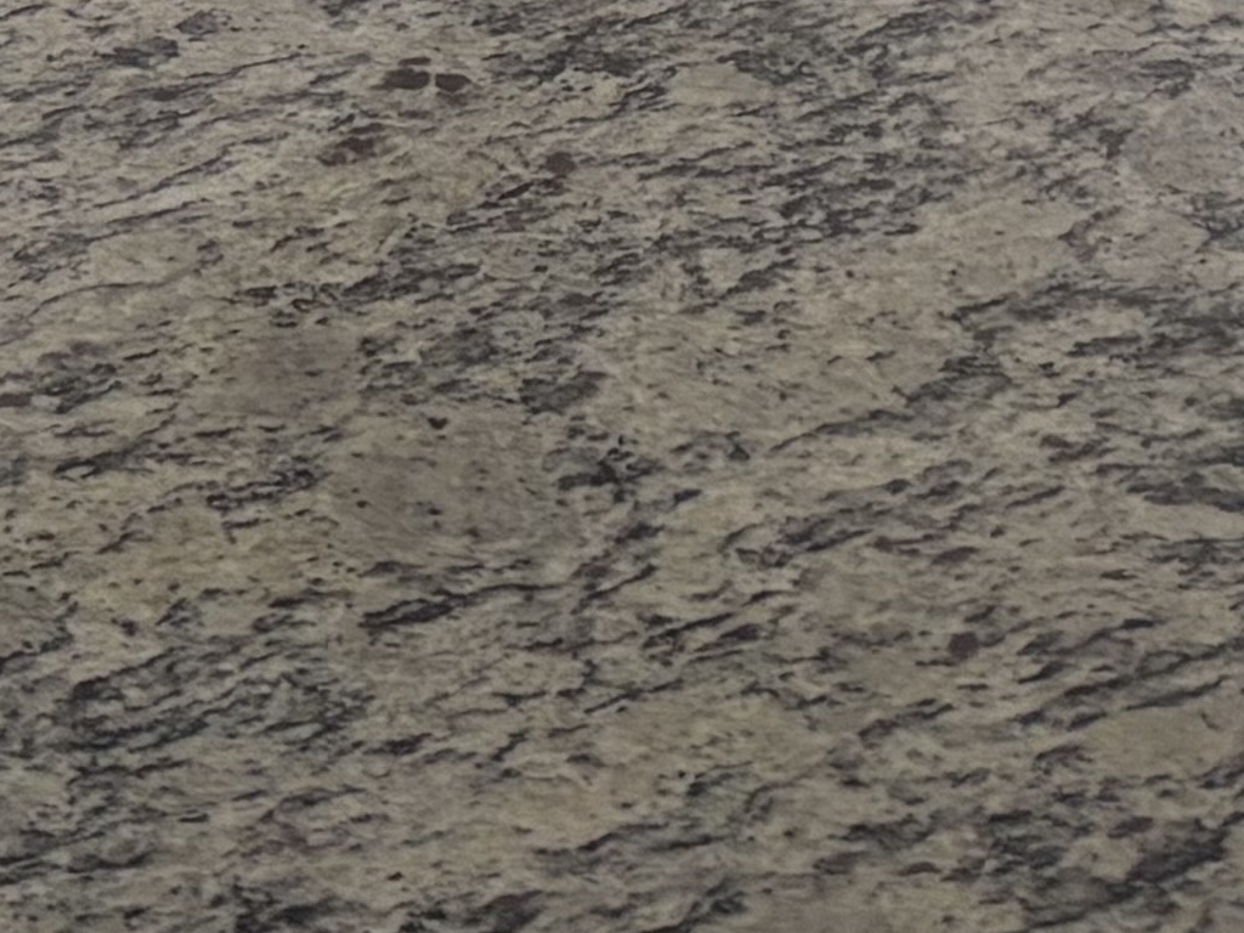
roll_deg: +1.1
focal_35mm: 145
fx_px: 5211
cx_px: 610
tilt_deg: -13.7
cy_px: -1257
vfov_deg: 9.2
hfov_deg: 13.6
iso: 125
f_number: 1.6
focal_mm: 5.96
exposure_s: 1/232
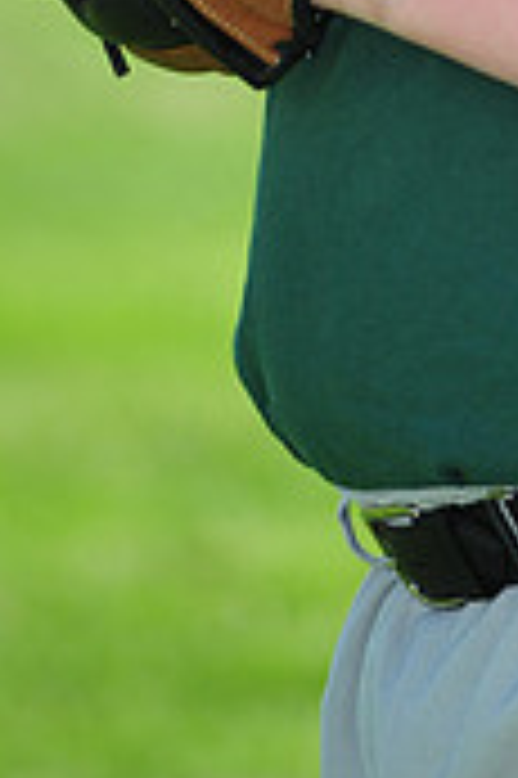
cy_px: -499
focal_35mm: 670
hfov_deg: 2.0
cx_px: 577
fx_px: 14489
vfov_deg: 3.1
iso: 400
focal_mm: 200
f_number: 5
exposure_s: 1/1600
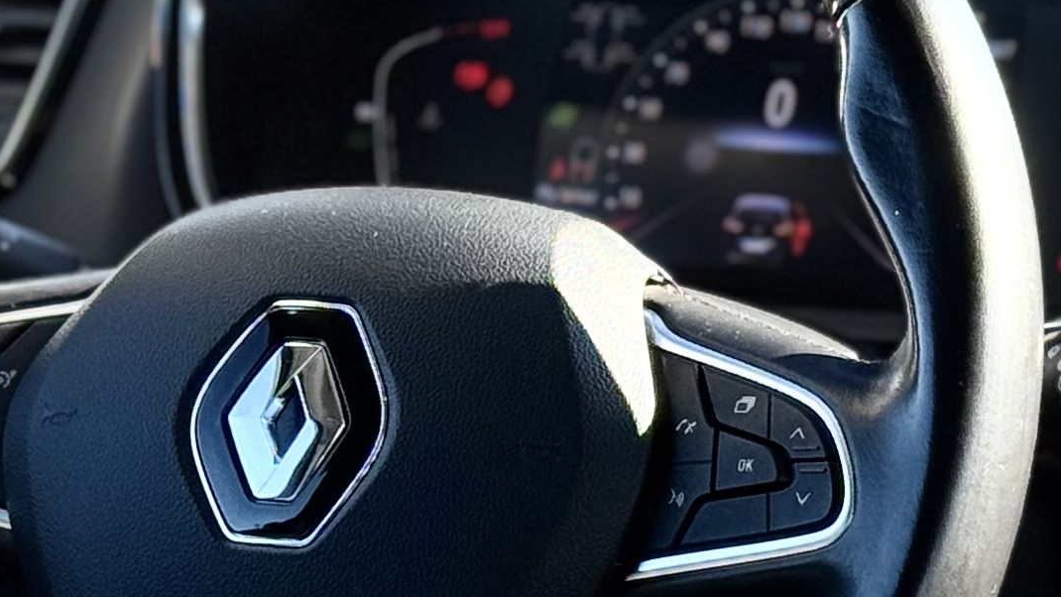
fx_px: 5543
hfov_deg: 10.9
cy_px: 430
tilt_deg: -17.6
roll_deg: +3.1
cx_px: 958
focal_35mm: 197
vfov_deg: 6.2
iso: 64
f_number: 1.78
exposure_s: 1/522
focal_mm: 6.76
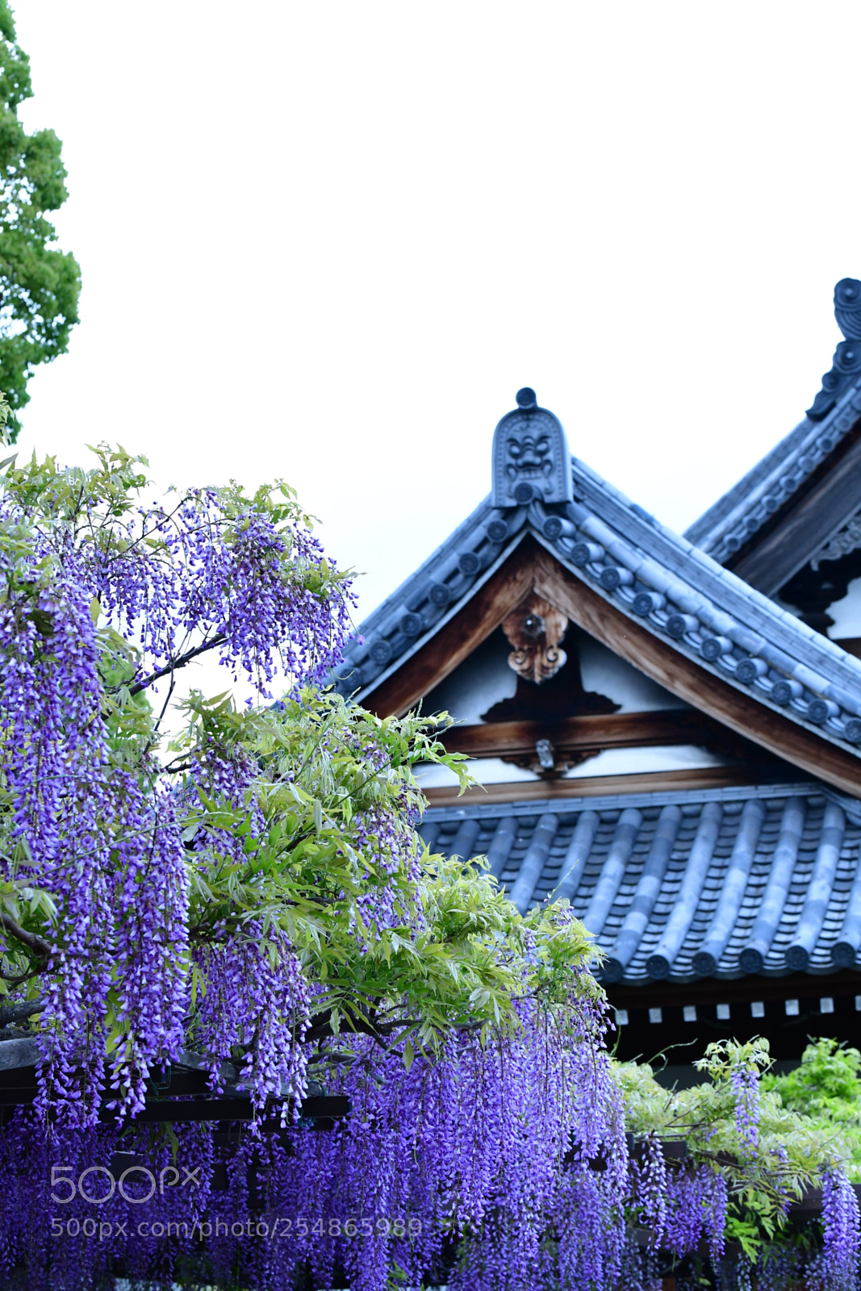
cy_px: 646
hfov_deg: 15.2
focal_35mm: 90
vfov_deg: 22.6
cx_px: 430
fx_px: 3228
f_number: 8
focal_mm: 90
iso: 2500
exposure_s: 1/1250
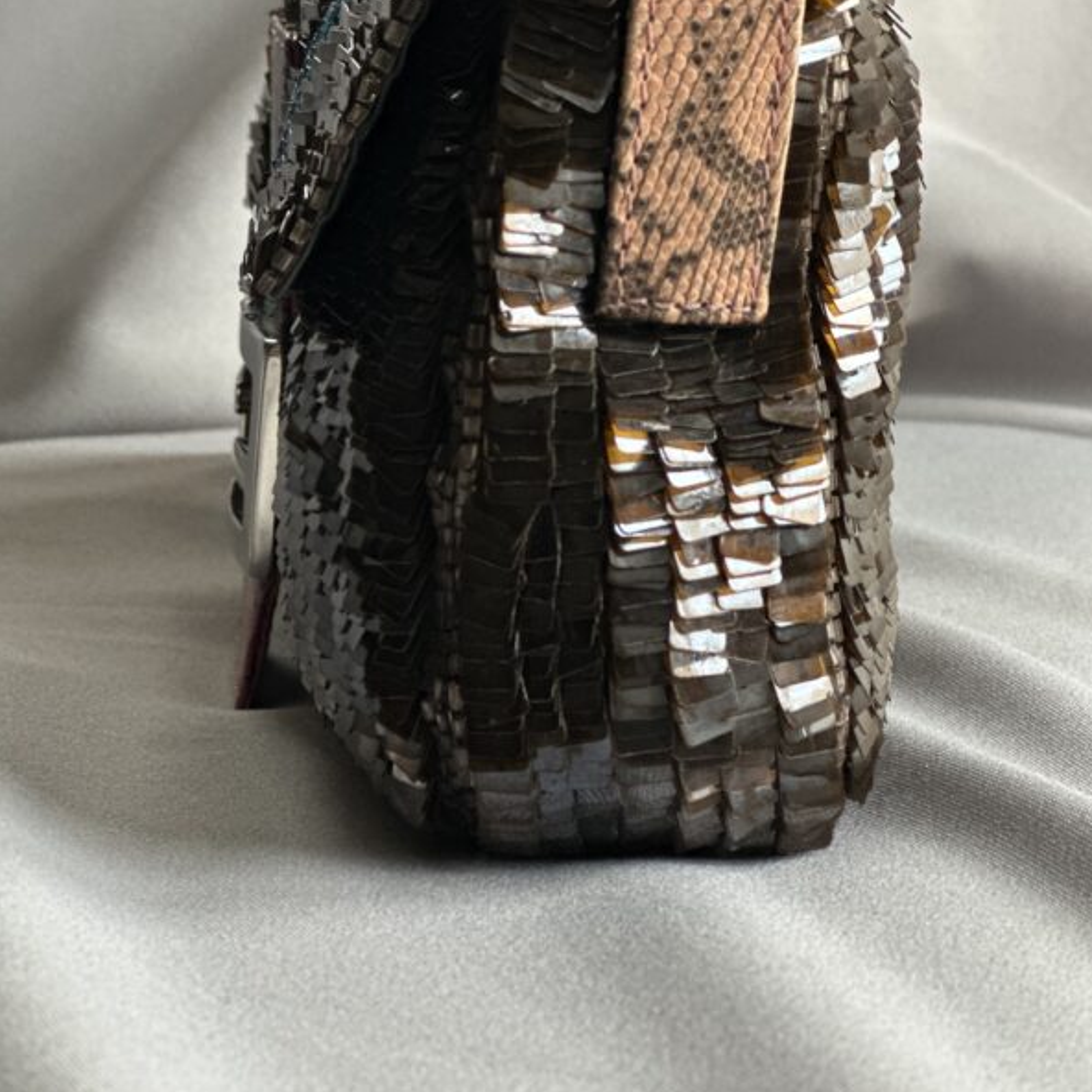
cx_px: 552
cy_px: 406
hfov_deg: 18.9
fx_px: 3284
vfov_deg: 18.8
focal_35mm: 92
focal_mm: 9
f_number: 2.8
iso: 400
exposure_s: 1/40
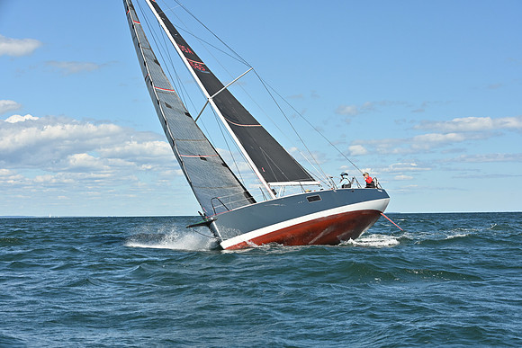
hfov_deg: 28.8
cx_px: 261
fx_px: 1015
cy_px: 174
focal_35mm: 70
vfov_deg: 19.5
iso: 320
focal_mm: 70
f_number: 9
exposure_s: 1/1250
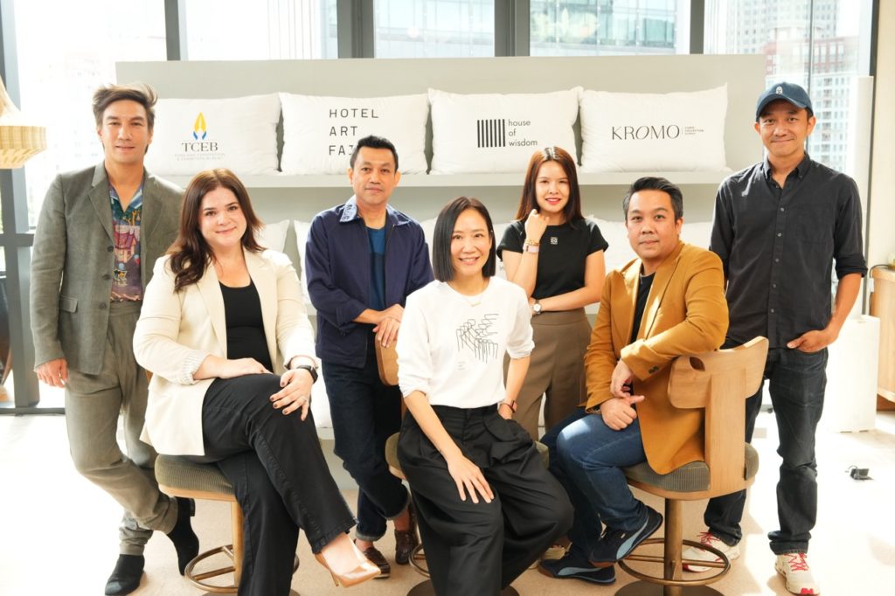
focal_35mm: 37
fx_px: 920
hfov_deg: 51.9
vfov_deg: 35.9
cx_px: 448
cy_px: 298
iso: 1600
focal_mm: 37
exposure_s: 1/200
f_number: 5.6
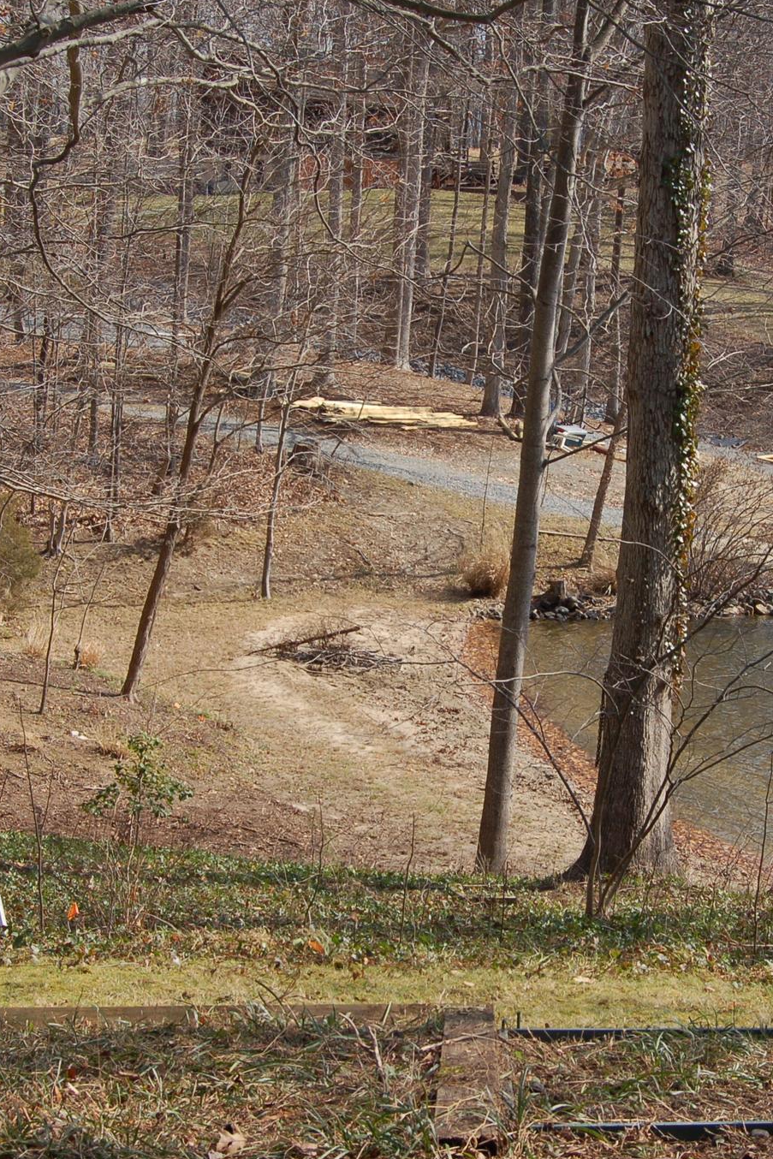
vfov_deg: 29.7
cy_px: 579
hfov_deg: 19.9
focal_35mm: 68
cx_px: 526
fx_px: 2189
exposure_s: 1/250
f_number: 8
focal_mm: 30
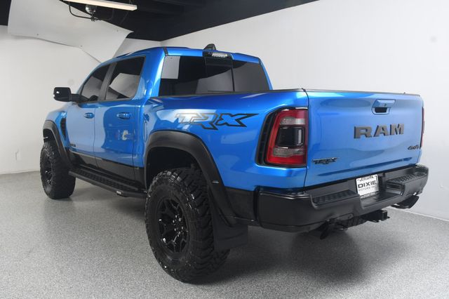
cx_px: 224
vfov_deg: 39.9
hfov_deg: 57.2
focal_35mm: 33
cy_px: 150
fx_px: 411
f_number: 7.1
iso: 100
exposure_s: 1/160
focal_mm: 22
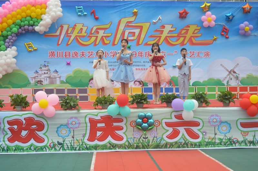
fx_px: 365
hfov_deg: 38.9
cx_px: 129
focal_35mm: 51
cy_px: 86
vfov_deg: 26.4
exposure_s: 1/125
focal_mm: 34
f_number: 5.6
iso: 140
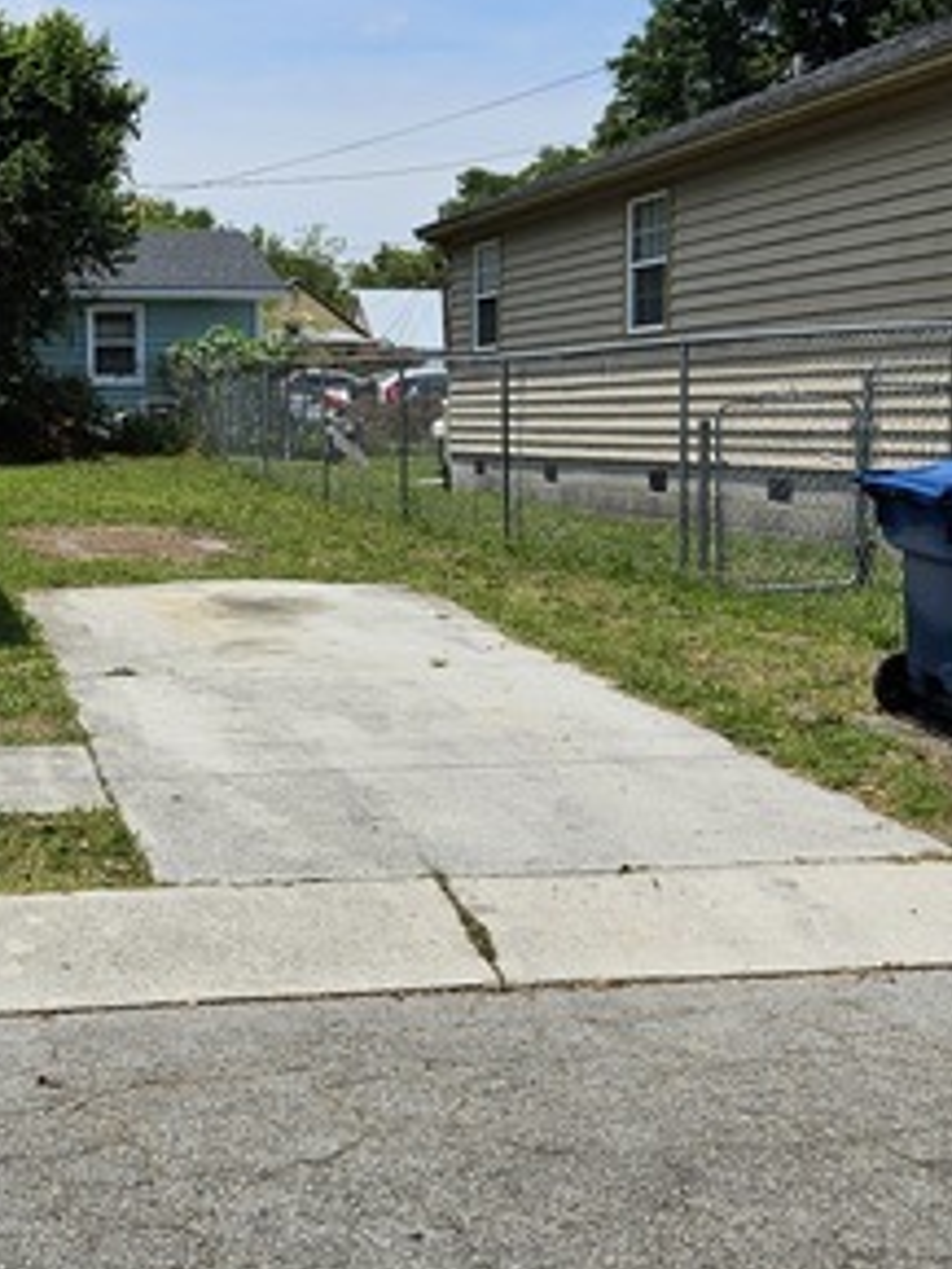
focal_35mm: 53
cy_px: 608
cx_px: 241
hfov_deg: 27.2
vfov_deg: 36.2
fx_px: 1942
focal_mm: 5.4
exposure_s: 1/2565
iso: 25
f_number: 1.8
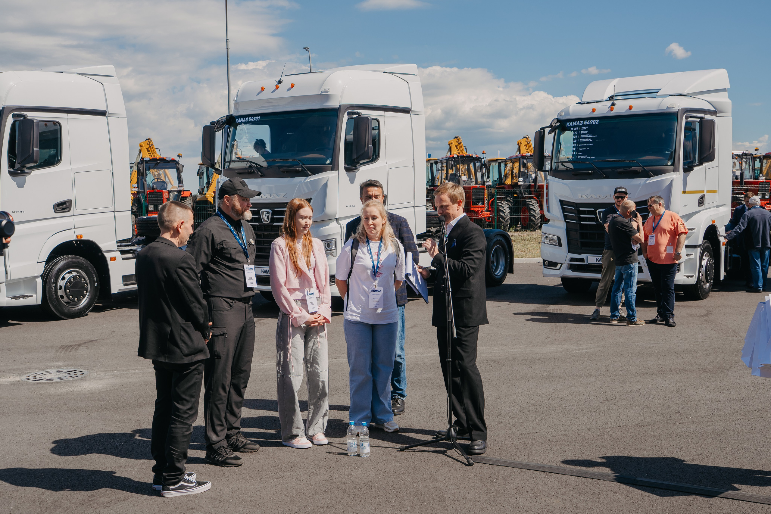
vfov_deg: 35.1
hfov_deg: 50.7
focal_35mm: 38
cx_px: 386
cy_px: 257
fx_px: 814
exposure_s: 1/400
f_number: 7.1
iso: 100
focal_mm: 38
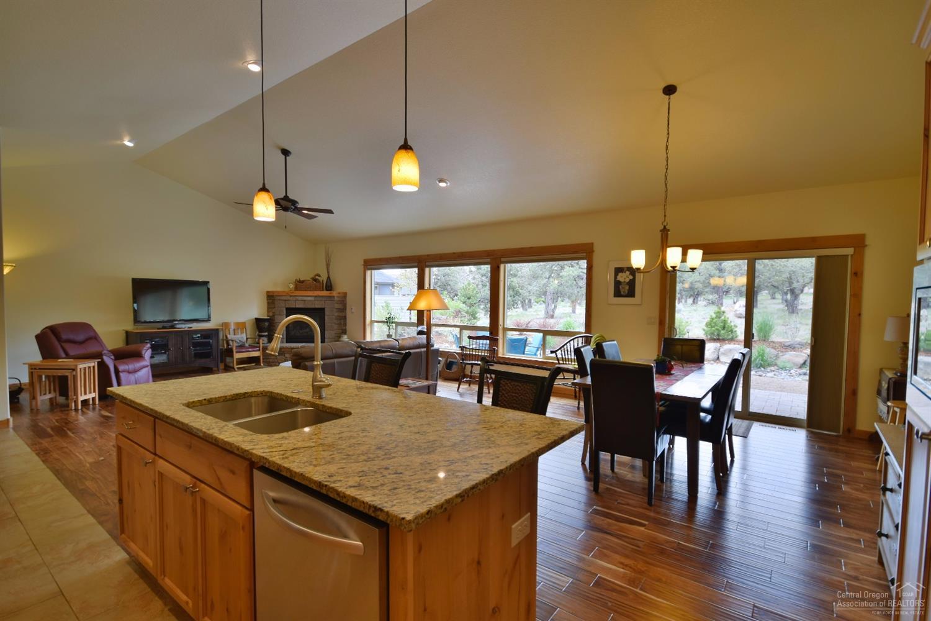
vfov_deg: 69.7
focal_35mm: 17
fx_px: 446
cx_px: 466
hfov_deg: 92.4
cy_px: 310
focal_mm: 11.5
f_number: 4.5
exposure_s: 1/40
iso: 250
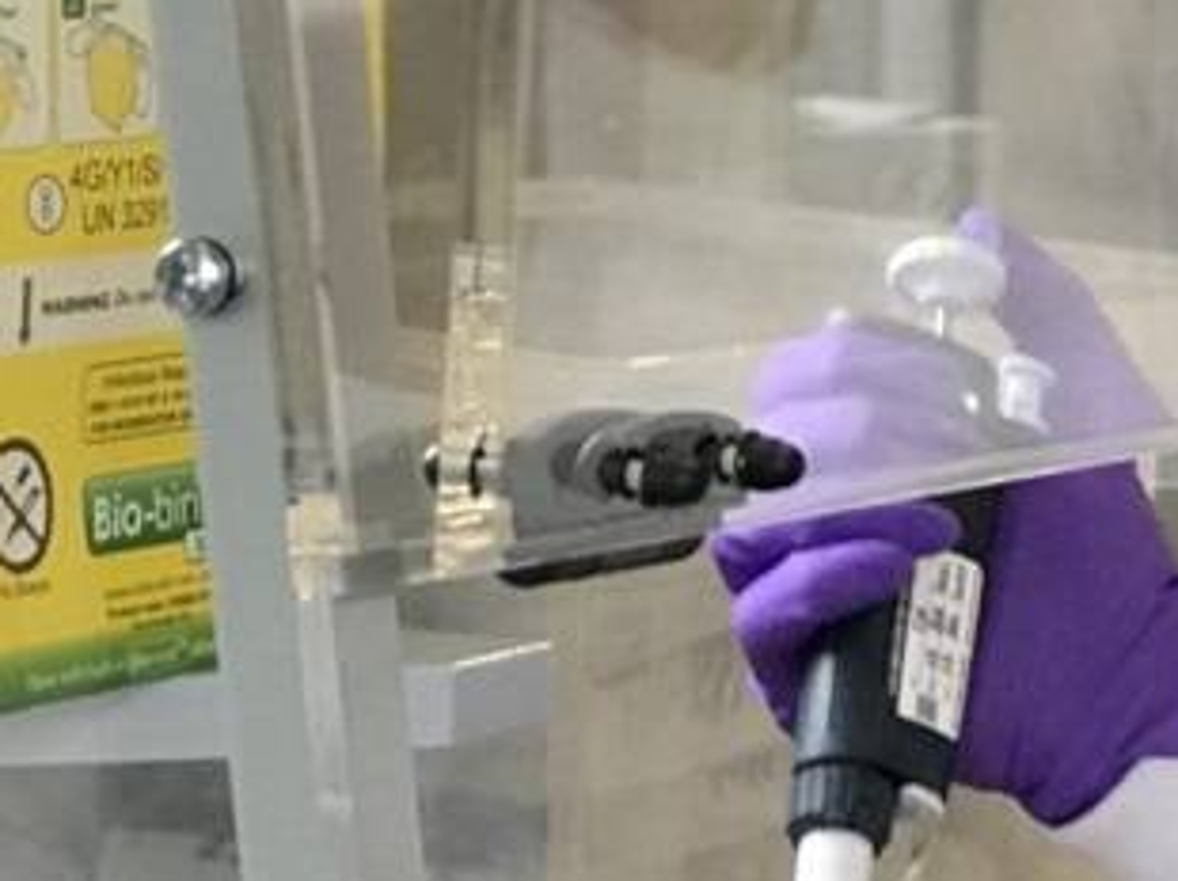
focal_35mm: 221
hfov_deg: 8.6
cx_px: 2098
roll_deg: -1.4
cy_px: 486
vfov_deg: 6.7
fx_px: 7515
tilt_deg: -5.0
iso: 100
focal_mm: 6.6
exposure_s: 1/50
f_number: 2.8
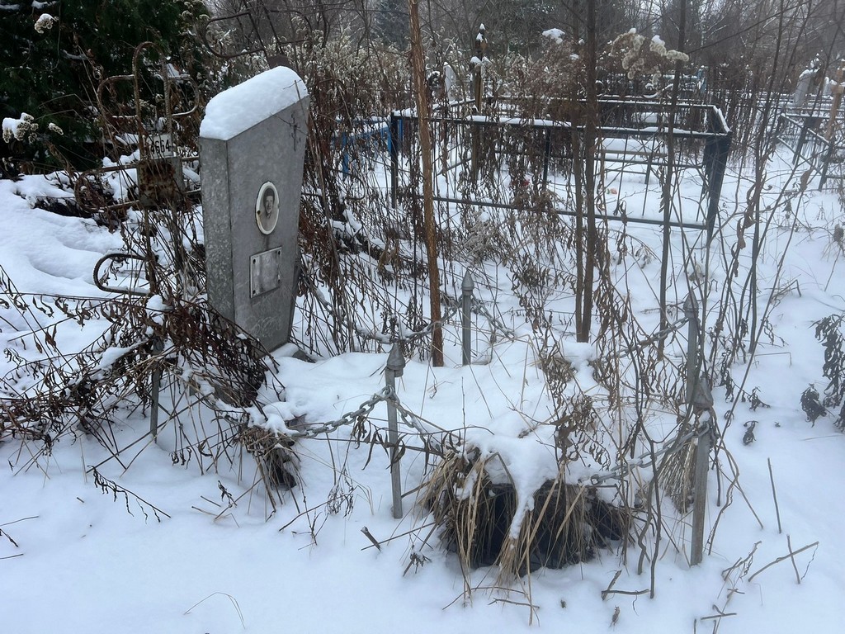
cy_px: 317
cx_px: 422
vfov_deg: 53.1
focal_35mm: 26
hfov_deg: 67.3
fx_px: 635
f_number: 1.5
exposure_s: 1/1068
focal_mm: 5.7
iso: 50
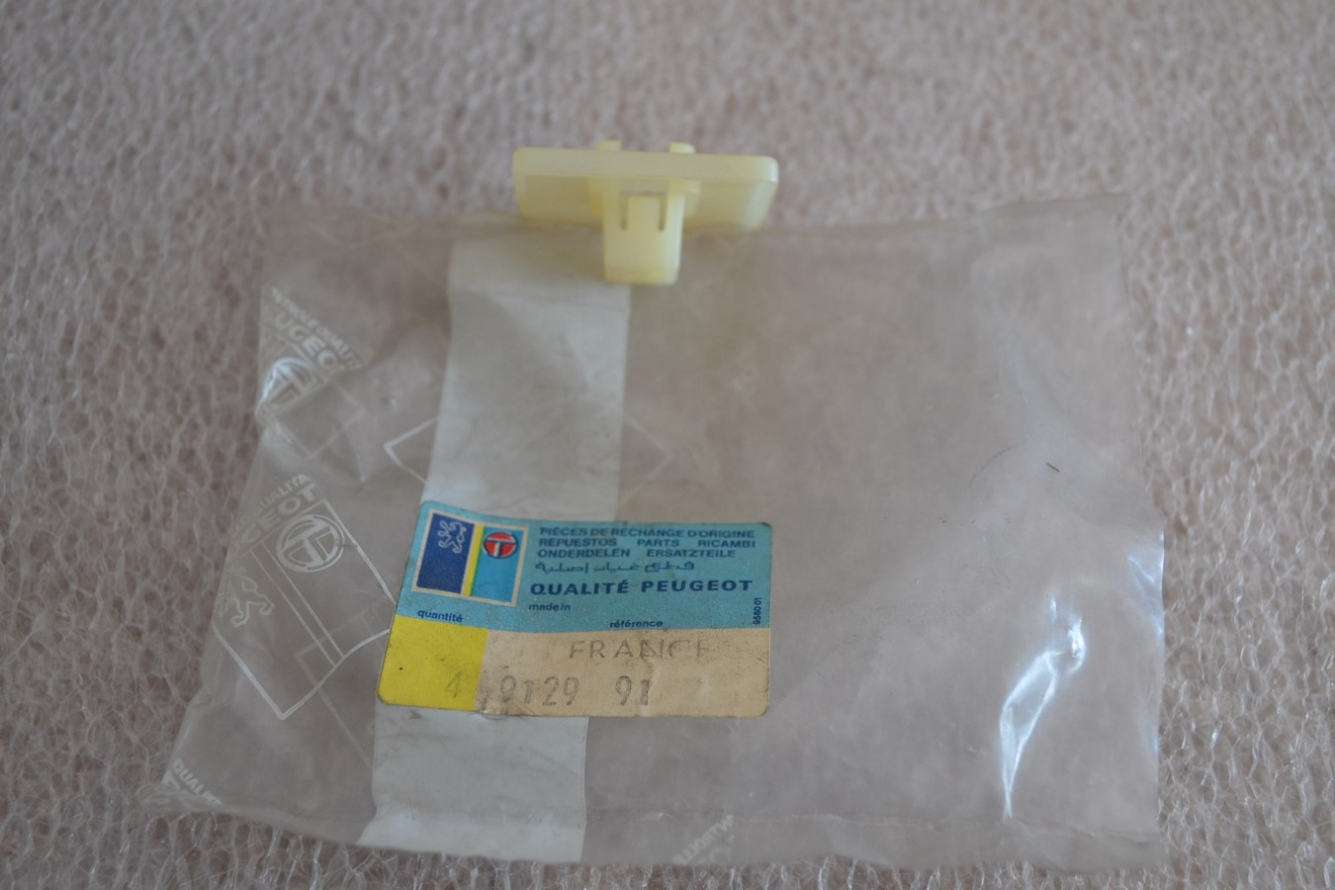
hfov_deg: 49.6
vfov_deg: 34.2
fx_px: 1446
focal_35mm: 39
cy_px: 445
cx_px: 668
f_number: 4.2
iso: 400
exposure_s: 1/60
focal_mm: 26
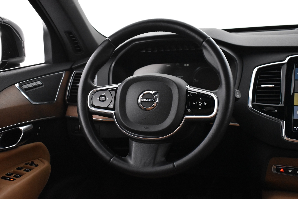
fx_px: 335
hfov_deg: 47.9
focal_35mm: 40
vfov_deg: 33.0
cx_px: 149
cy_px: 100
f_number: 4
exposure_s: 1/25
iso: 3200
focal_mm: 27
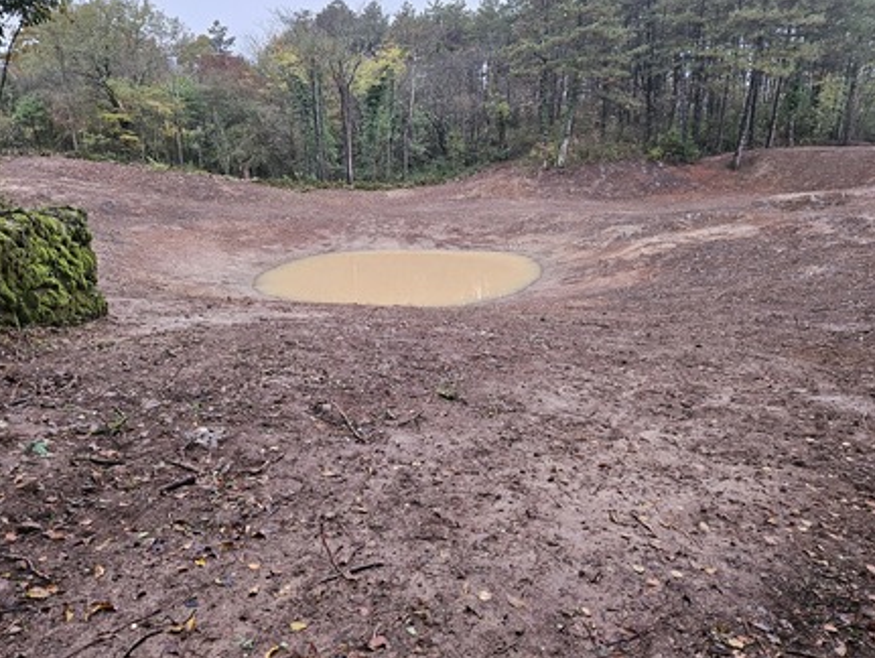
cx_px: 447
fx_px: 607
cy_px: 323
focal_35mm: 24
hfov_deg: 71.5
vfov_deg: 56.9
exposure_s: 1/100
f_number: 1.8
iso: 640
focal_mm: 5.4
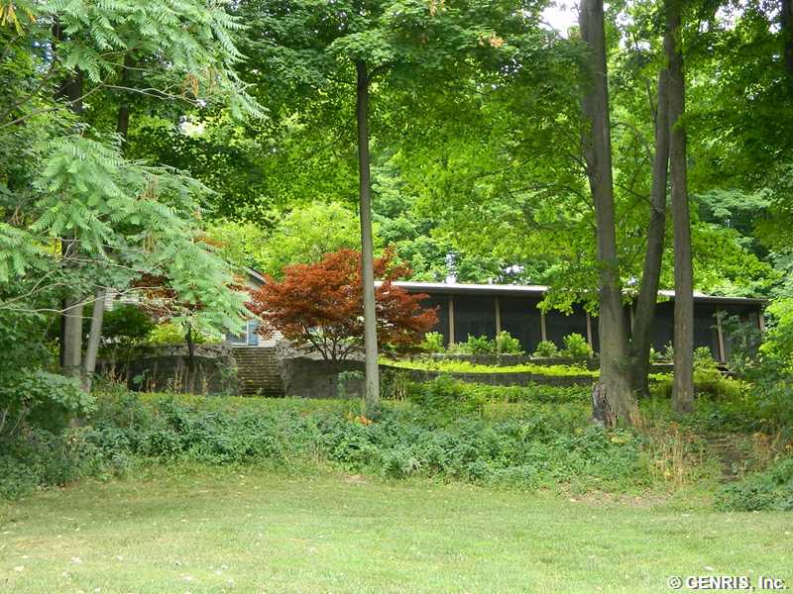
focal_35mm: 47
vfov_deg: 30.9
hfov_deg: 40.4
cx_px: 396
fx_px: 1077
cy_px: 297
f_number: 3.6
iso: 110
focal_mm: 8.4
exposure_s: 1/40
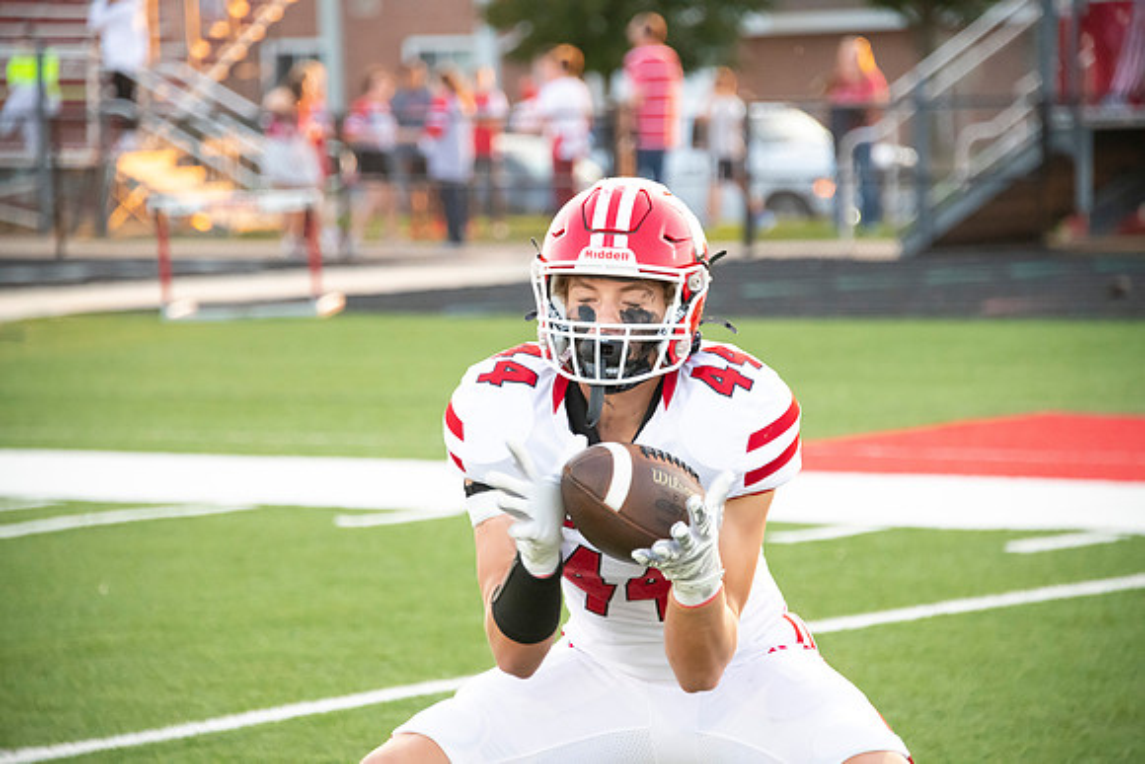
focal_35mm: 200
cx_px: 572
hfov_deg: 10.3
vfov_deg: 6.9
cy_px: 382
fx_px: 6362
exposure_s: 1/800
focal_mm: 200
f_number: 5.6
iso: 4000
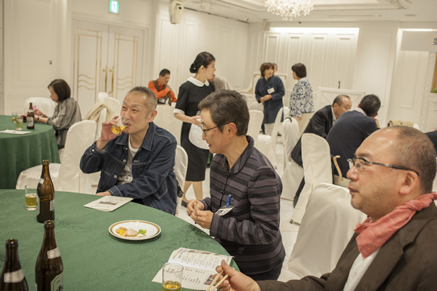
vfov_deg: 37.8
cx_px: 218
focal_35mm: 35
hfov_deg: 54.5
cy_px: 146
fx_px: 425
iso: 1250
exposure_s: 1/100
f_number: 5.6
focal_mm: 35
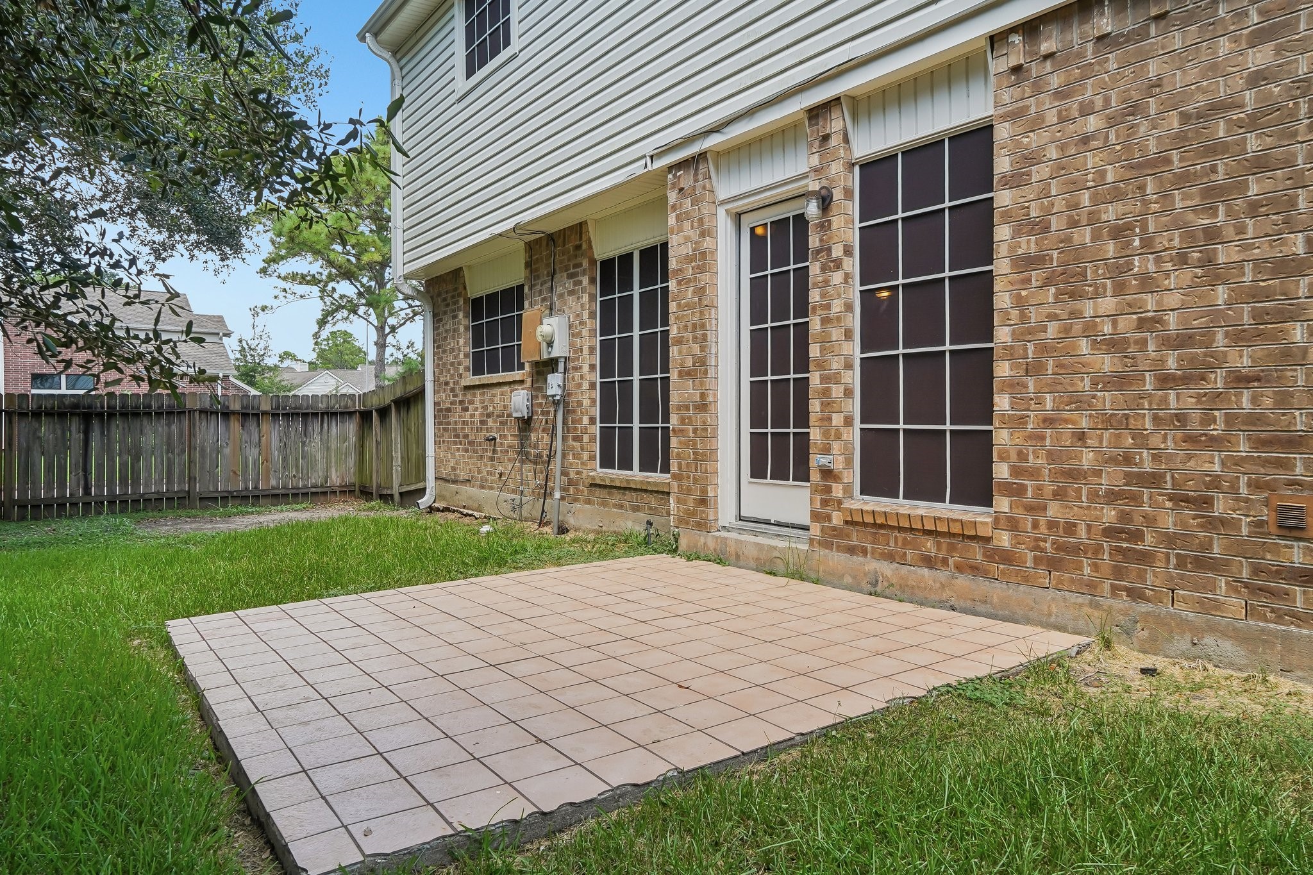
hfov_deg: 73.7
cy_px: 438
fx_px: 875
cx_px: 656
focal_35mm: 24
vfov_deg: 53.1
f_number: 8
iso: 500
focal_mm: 24
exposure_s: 1/250
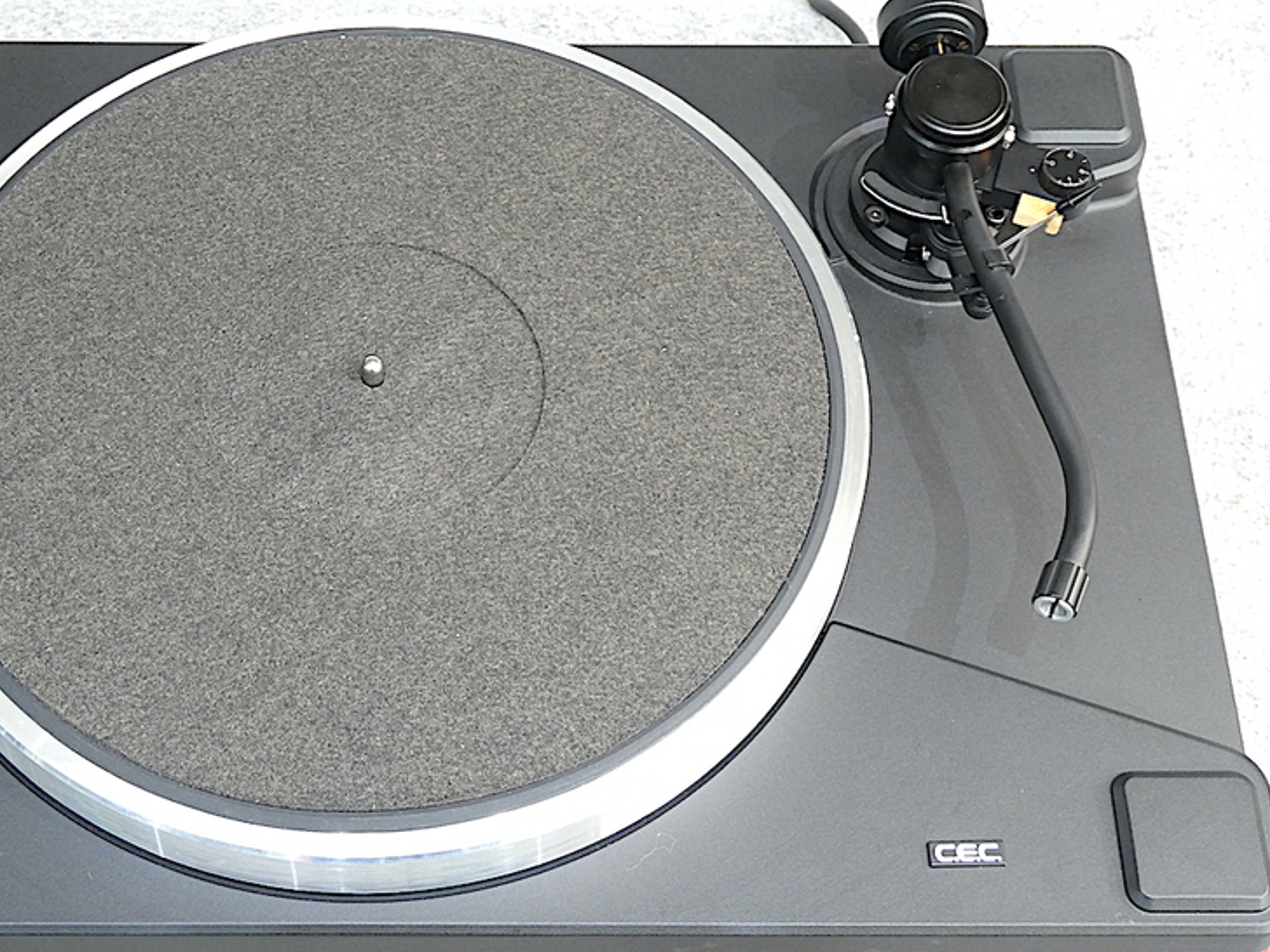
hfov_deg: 33.1
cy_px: 466
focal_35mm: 58
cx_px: 476
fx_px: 2128
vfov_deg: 25.2
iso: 200
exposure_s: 1/8
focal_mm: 7.8
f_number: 3.9
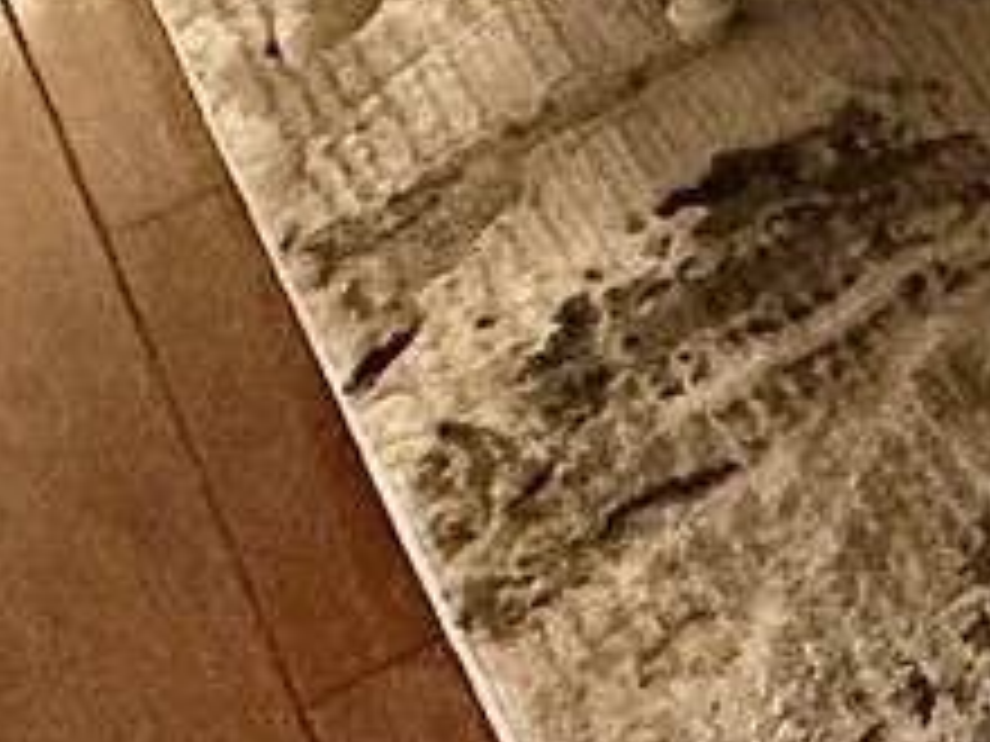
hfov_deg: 16.0
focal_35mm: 102
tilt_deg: -16.4
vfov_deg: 11.5
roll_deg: -2.7
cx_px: 1827
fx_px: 2917
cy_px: -1147
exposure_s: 1/120
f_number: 2.2
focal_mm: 2.22
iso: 250
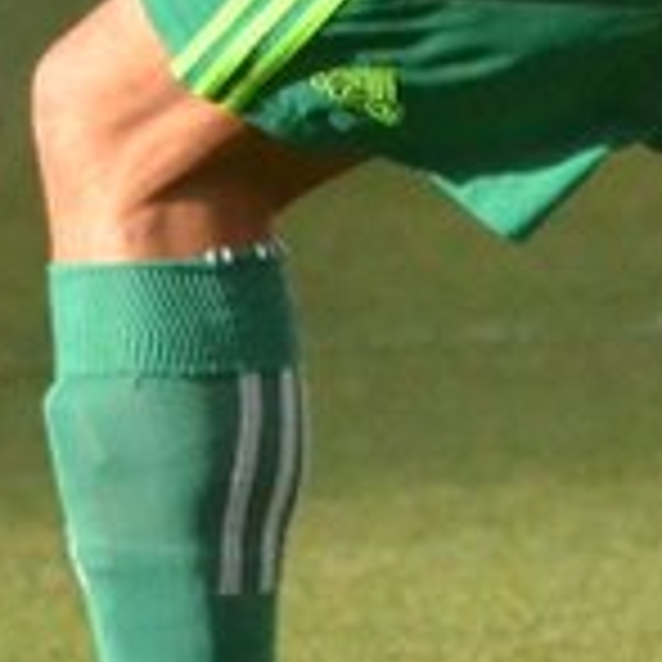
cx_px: 513
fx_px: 60669
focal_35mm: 2804
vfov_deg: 0.6
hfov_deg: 0.6
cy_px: -317
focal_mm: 270
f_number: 9
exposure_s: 1/5000
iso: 3200
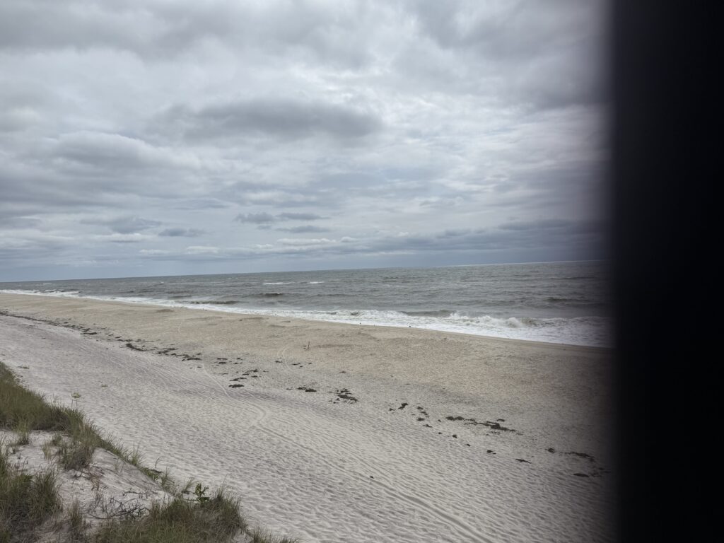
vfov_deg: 56.8
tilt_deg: +0.0
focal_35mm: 24
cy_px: 272
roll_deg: +1.9
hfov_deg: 71.6
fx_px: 502
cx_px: 362
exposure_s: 1/14286
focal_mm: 6.76
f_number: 1.78
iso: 64
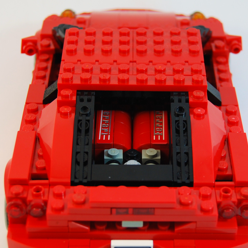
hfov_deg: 17.5
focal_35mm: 99
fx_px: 802
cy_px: 142
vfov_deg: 17.6
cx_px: 152
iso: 200
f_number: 5
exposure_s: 1/100
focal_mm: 38
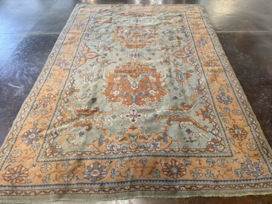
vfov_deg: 56.9
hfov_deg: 71.6
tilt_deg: -48.3
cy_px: 102
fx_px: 189
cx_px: 136
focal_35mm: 24
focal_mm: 6.76
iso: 160
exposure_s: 1/120
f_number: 1.78
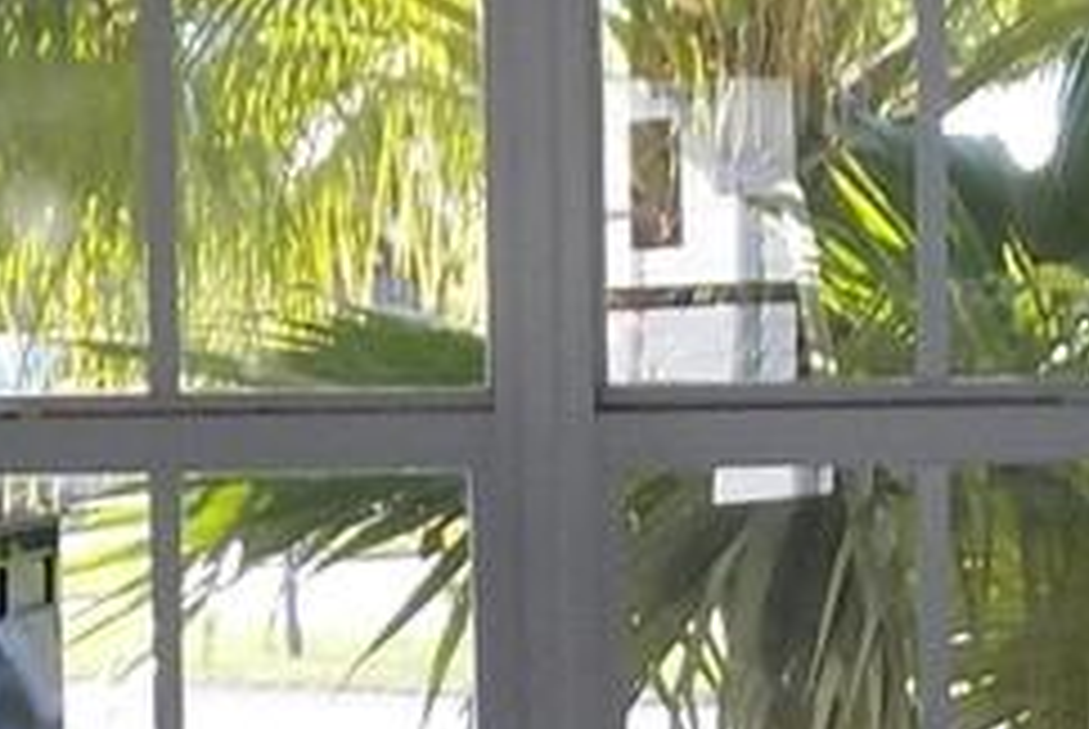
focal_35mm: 206
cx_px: 819
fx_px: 6239
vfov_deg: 6.7
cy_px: 747
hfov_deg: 10.0
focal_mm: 4.1
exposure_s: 1/60
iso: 125
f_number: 3.3
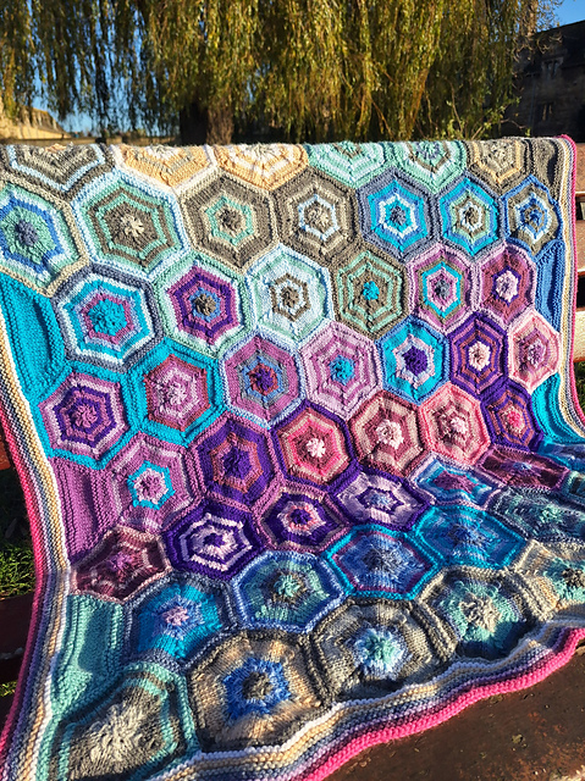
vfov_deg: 74.0
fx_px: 519
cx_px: 292
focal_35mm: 23
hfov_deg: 58.8
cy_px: 390
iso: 40
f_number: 1.8
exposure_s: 1/2309
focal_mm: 5.54
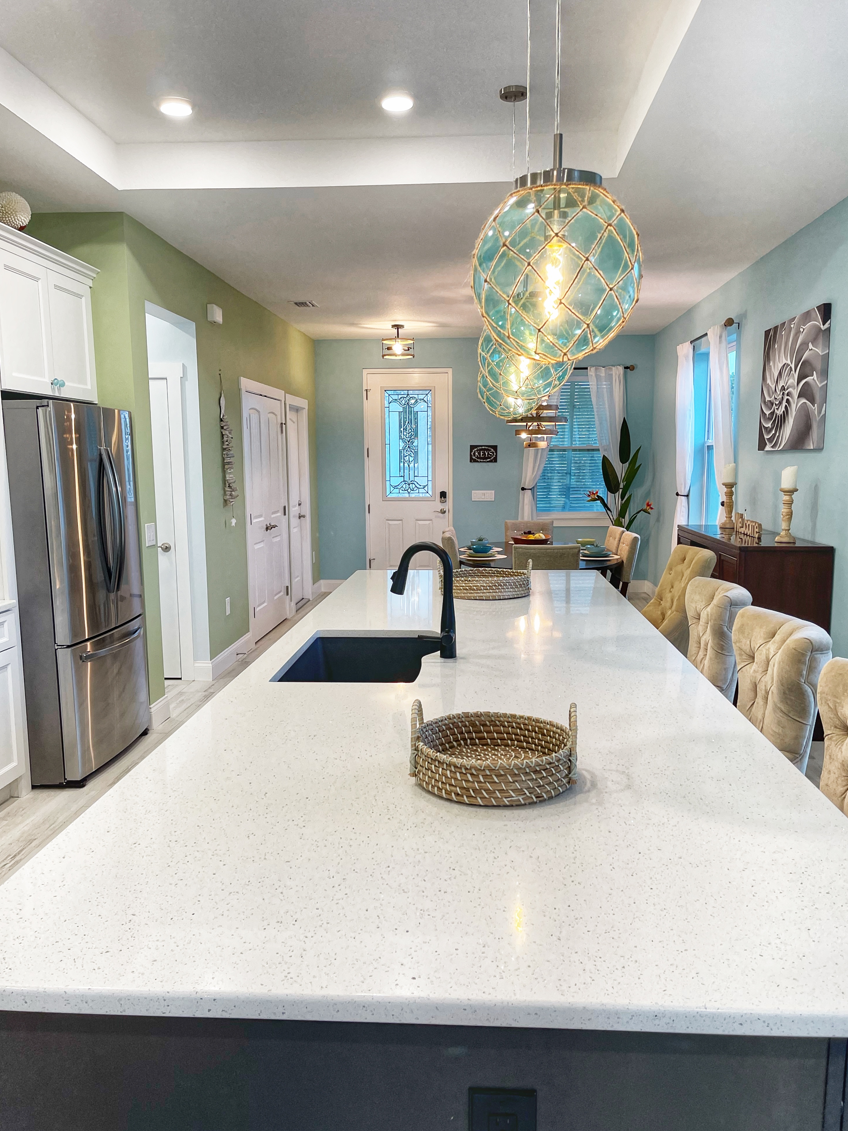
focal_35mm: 27
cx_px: 433
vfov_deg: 65.3
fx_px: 882
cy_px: 580
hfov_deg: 51.3
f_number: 1.6
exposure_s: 1/120
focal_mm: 5.1
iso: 100
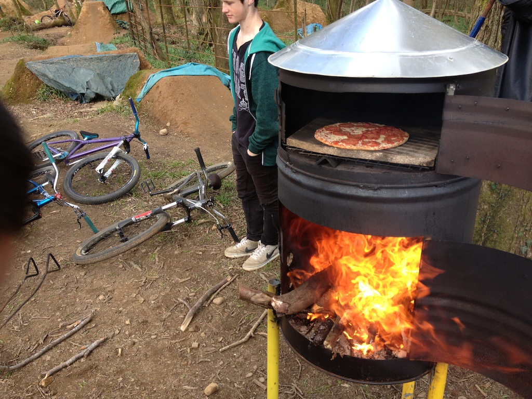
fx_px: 538
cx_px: 266
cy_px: 200
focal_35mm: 35
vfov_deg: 40.7
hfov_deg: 52.6
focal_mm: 4.28
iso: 64
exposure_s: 1/123
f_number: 2.4
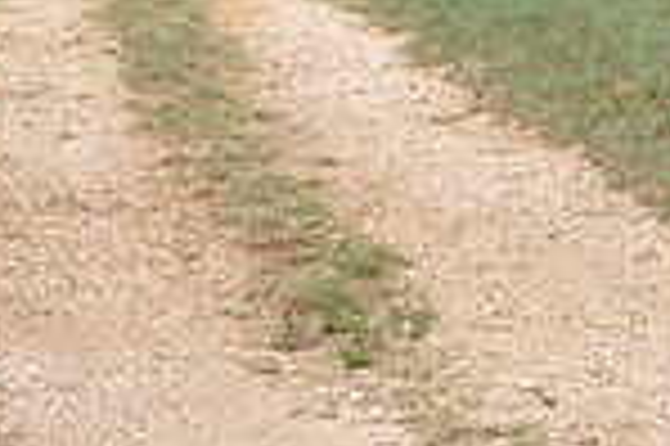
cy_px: -43
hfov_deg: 13.5
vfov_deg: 9.3
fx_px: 2713
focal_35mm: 146
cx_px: 881
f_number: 10
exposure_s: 1/100
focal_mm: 25
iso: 200
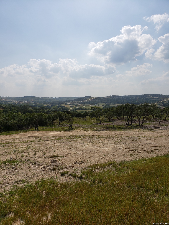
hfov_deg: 53.1
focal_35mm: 26
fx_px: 169
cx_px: 84
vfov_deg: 67.3
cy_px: 112
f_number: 2.4
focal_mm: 4.3
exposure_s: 1/6103
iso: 50
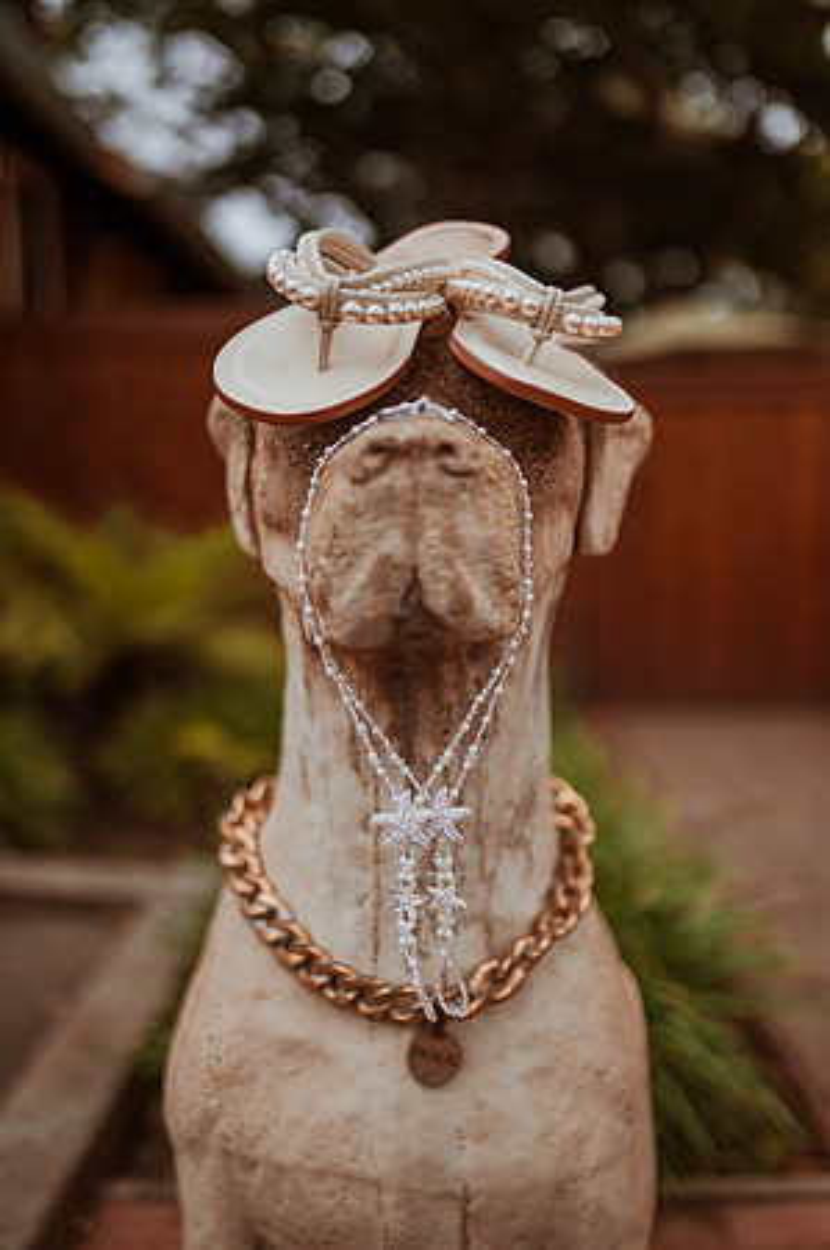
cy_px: 625
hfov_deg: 37.8
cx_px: 415
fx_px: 1213
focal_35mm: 35
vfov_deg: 54.5
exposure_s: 1/8000
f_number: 1.4
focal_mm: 35
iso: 200
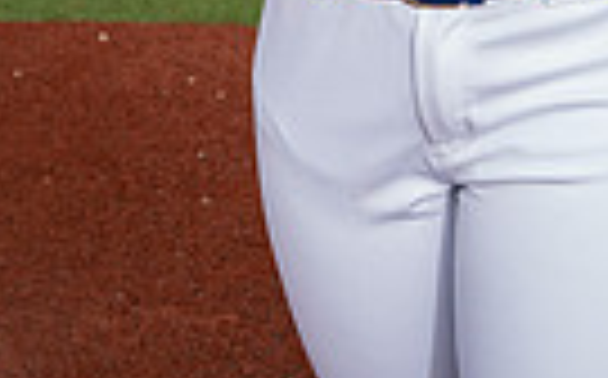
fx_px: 1969
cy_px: -598
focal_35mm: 119
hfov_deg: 17.5
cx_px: 329
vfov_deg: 9.5
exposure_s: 1/200
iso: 80
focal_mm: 35
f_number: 5.6
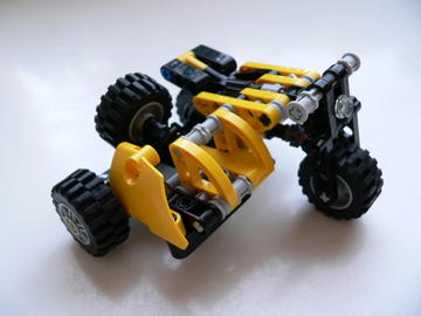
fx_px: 438
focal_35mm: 36
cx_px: 210
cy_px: 158
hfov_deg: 51.4
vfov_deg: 39.7
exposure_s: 1/40
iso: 200
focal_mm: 6
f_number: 2.8
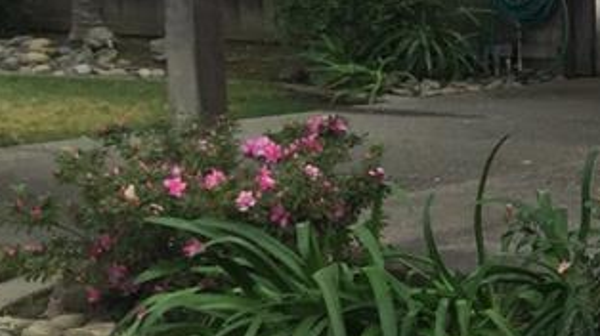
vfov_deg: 8.0
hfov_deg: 12.0
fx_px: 2400
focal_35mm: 151
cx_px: 1359
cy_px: 57
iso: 32
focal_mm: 4.15
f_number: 2.2
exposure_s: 1/421
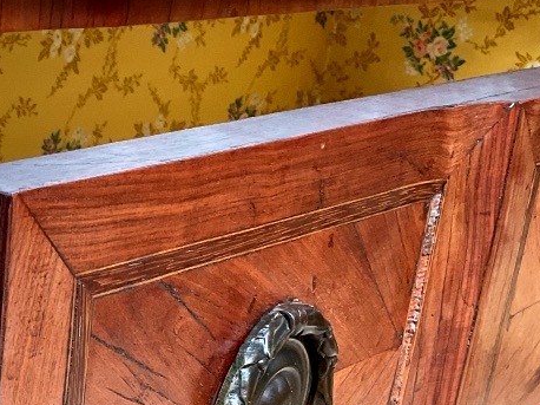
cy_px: 345
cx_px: -125
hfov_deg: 23.3
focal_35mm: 76
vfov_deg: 19.1
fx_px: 1185
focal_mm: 3
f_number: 1.8
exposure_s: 1/120
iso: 50
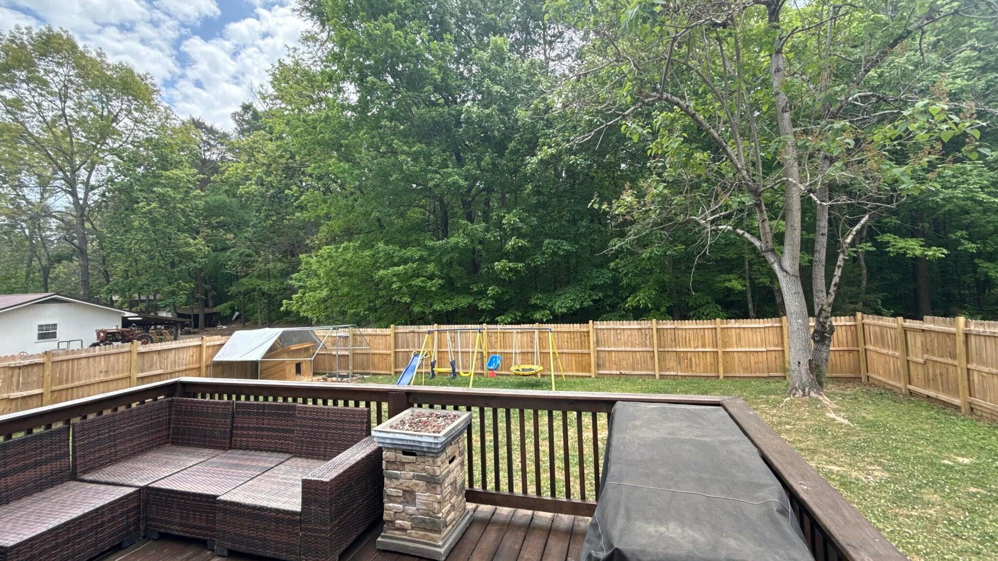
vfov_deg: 67.0
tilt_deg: +3.7
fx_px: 423
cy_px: 261
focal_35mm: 16
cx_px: 504
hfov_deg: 99.4
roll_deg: +1.2
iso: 64
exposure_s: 1/445
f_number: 2.2
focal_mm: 2.22
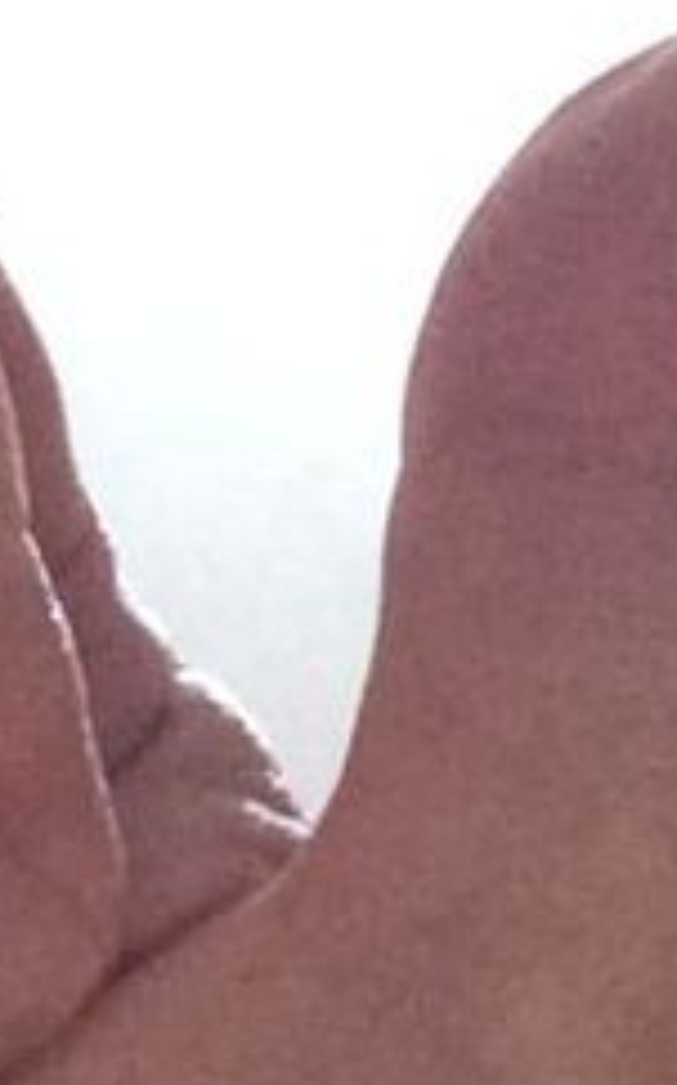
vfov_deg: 15.0
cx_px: -498
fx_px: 4108
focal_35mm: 139
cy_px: 520
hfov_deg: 9.0
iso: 500
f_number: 2.4
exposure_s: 1/25
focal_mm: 2.15
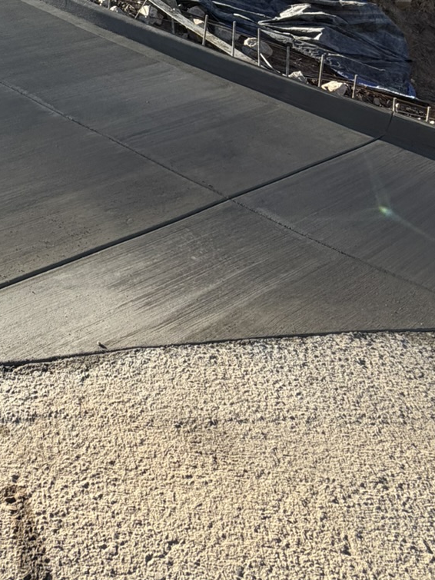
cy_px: -12
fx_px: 637
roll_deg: -1.7
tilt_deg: -7.0
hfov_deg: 34.6
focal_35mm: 38
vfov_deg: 41.8
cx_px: 10
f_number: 2.2
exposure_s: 1/506
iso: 40
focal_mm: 2.22
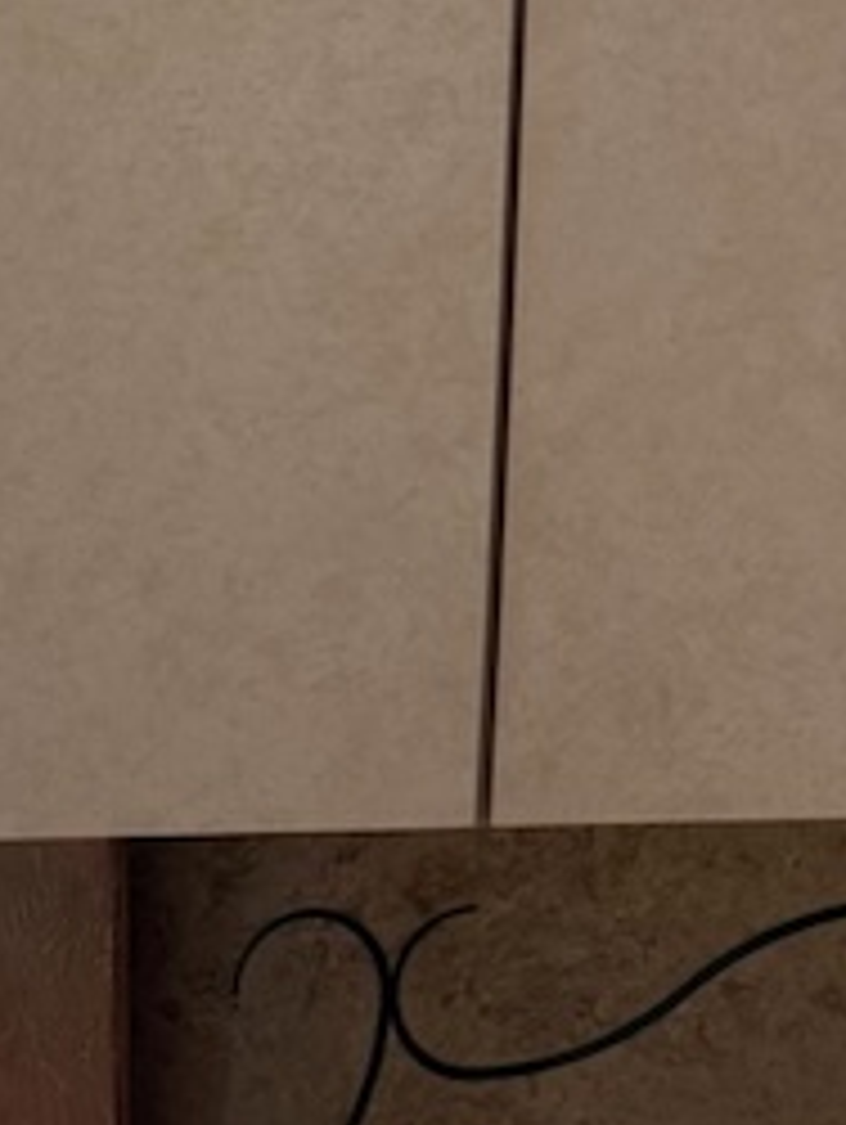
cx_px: -716
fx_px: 4164
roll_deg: +1.1
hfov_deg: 10.8
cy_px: 1901
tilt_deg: -12.9
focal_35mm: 128
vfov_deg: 14.0
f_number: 1.78
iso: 125
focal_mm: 6.76
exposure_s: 1/121
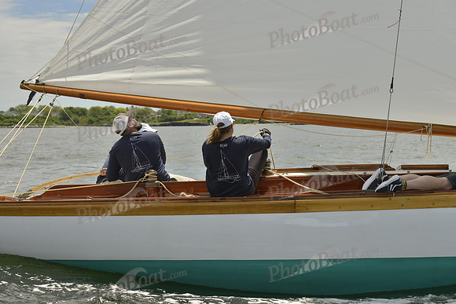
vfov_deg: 18.2
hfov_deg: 27.0
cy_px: 152
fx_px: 950
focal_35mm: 75
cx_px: 228
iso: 280
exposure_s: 1/1600
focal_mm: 75
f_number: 8
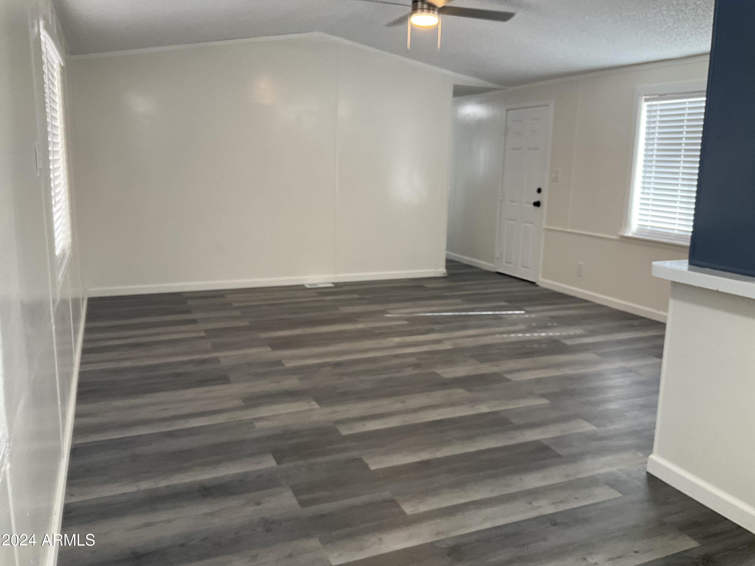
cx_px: 378
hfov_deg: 61.7
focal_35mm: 29
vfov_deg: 48.2
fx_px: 633
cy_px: 283
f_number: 1.8
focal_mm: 3
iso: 64
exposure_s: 1/60
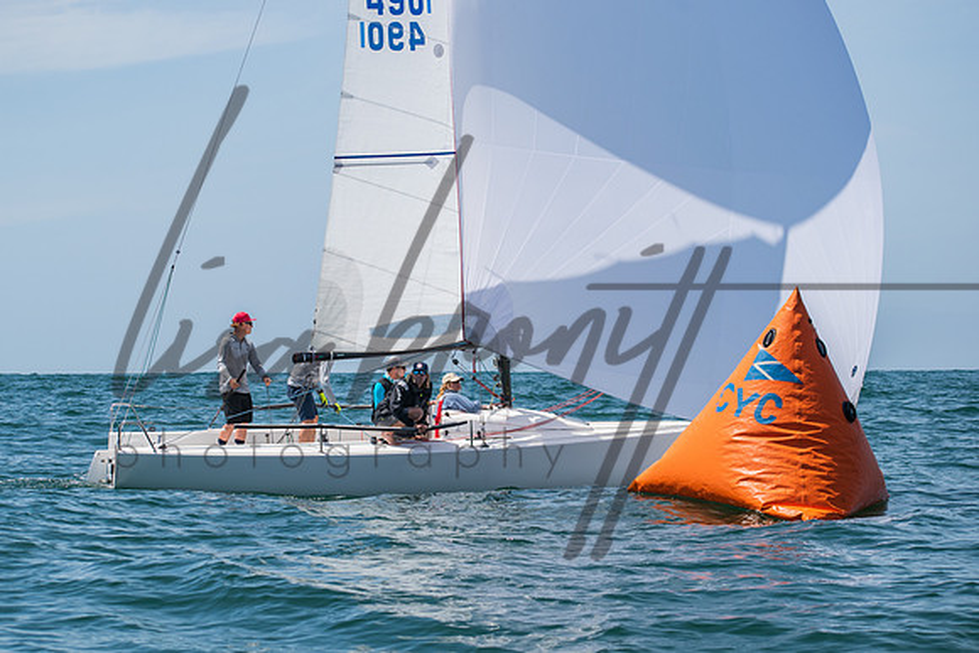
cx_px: 471
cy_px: 327
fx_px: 3048
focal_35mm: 112
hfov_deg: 18.2
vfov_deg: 12.2
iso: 200
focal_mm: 70
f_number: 6.3
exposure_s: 1/1000
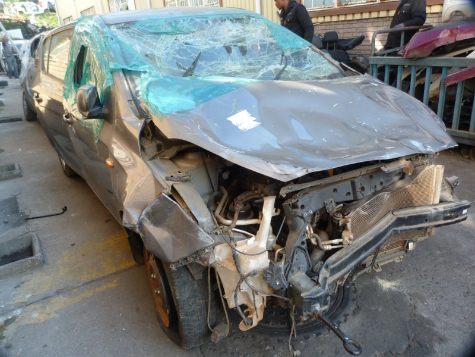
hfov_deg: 69.4
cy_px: 178
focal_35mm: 25
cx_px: 238
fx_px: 343
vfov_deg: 54.9
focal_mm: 4.5
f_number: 2.8
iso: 80
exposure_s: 1/60
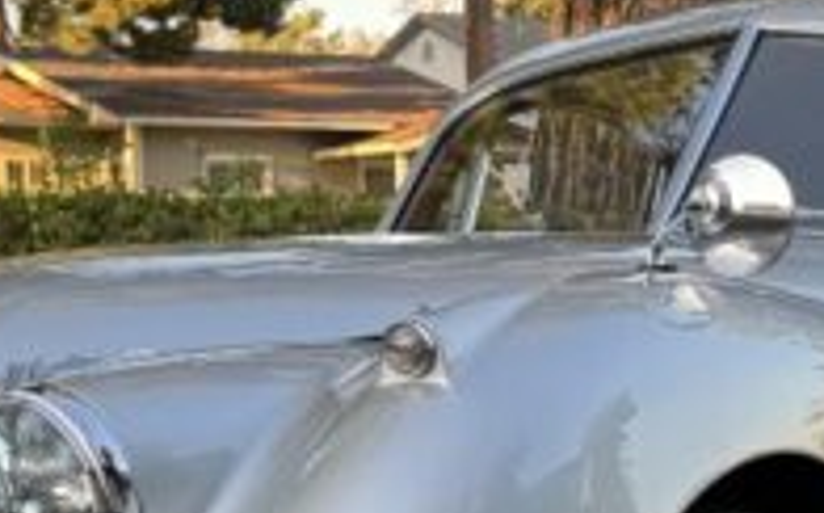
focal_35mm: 133
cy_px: 648
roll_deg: +1.5
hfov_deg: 15.7
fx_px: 2983
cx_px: 542
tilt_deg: -5.3
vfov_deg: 9.7
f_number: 1.78
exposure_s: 1/189
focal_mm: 6.76
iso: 64
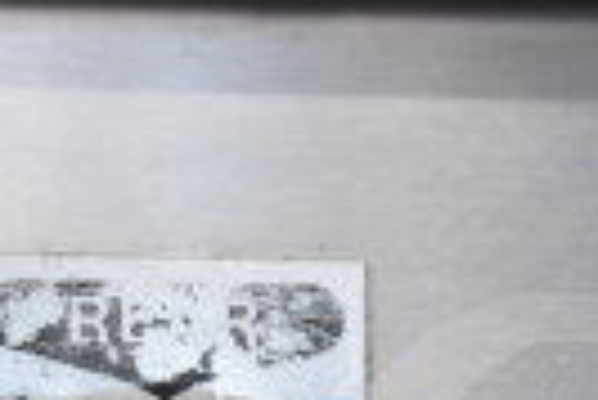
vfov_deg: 4.2
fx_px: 5471
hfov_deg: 6.3
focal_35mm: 329
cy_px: 654
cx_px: 432
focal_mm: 48
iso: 6400
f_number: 5.6
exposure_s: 1/125
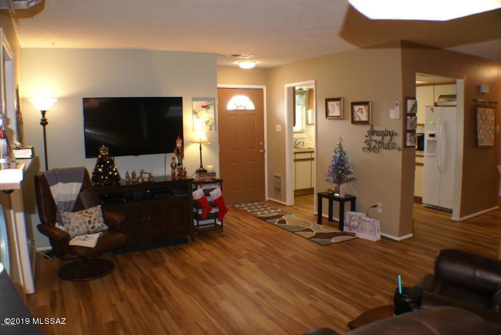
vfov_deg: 40.1
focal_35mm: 33
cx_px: 250
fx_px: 460
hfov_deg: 57.2
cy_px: 168
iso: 400
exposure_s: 1/20
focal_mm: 22
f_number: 5.6
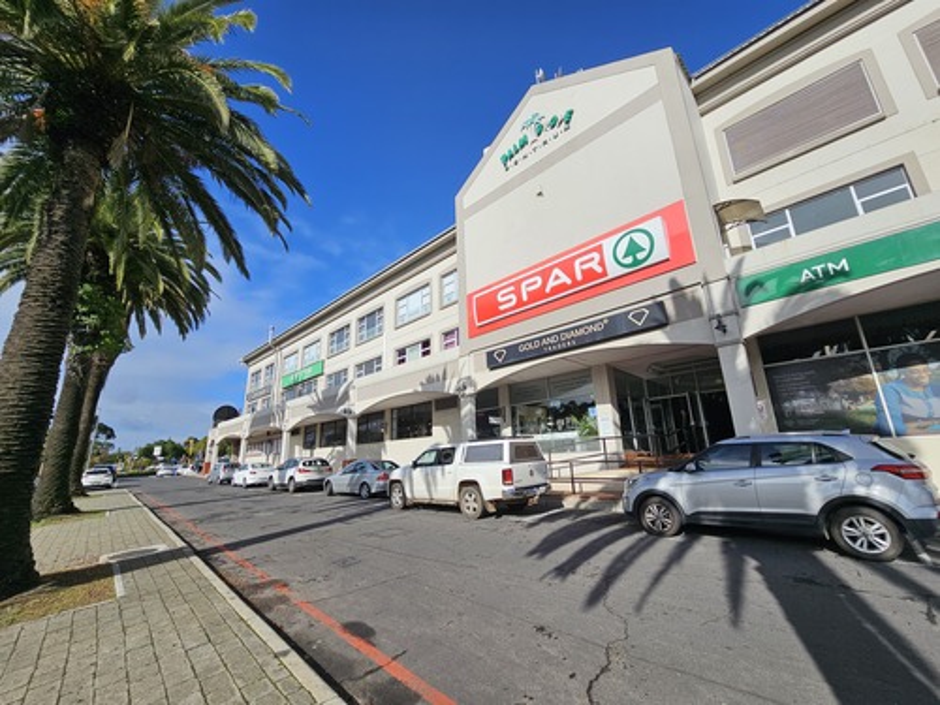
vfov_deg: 89.9
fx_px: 353
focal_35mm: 13
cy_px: 352
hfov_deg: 106.2
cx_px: 470
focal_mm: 2.2
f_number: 2.2
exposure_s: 1/3238
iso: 50
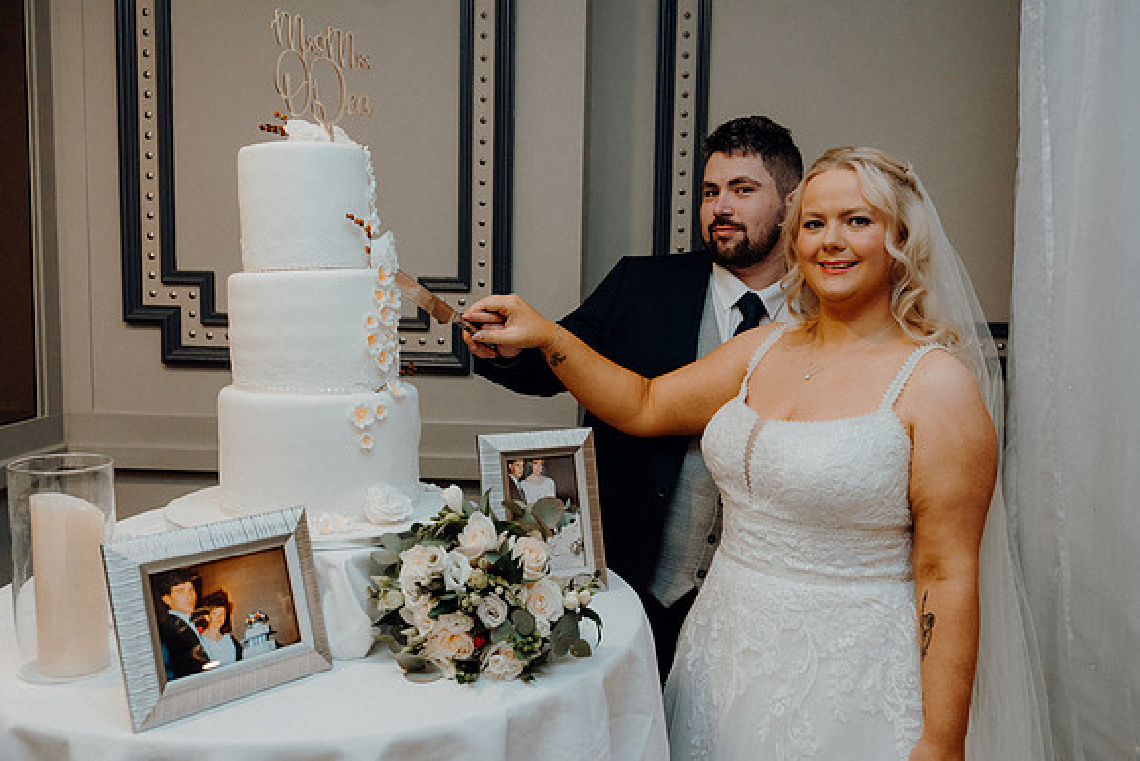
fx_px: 1077
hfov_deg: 55.8
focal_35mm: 34
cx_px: 570
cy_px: 380
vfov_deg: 38.9
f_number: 5
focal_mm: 34
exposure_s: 1/160
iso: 2500
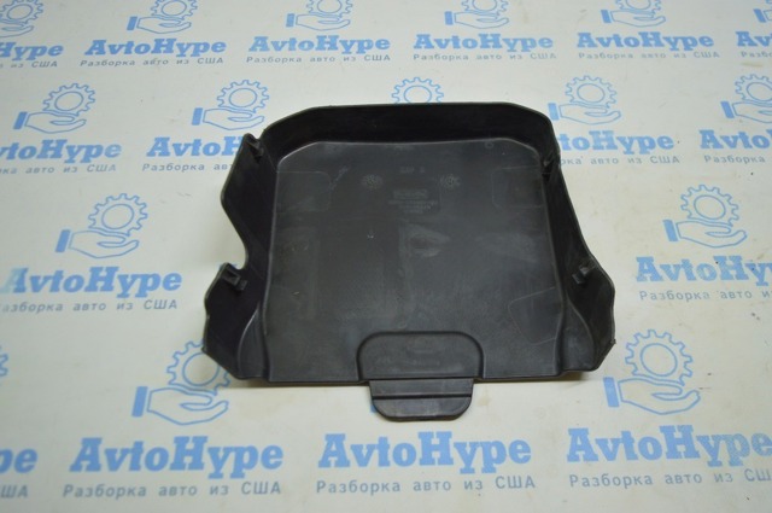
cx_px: 386
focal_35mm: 32
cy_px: 256
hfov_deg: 59.6
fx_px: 675
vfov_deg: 41.6
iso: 400
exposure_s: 1/80
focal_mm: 21
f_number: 3.8
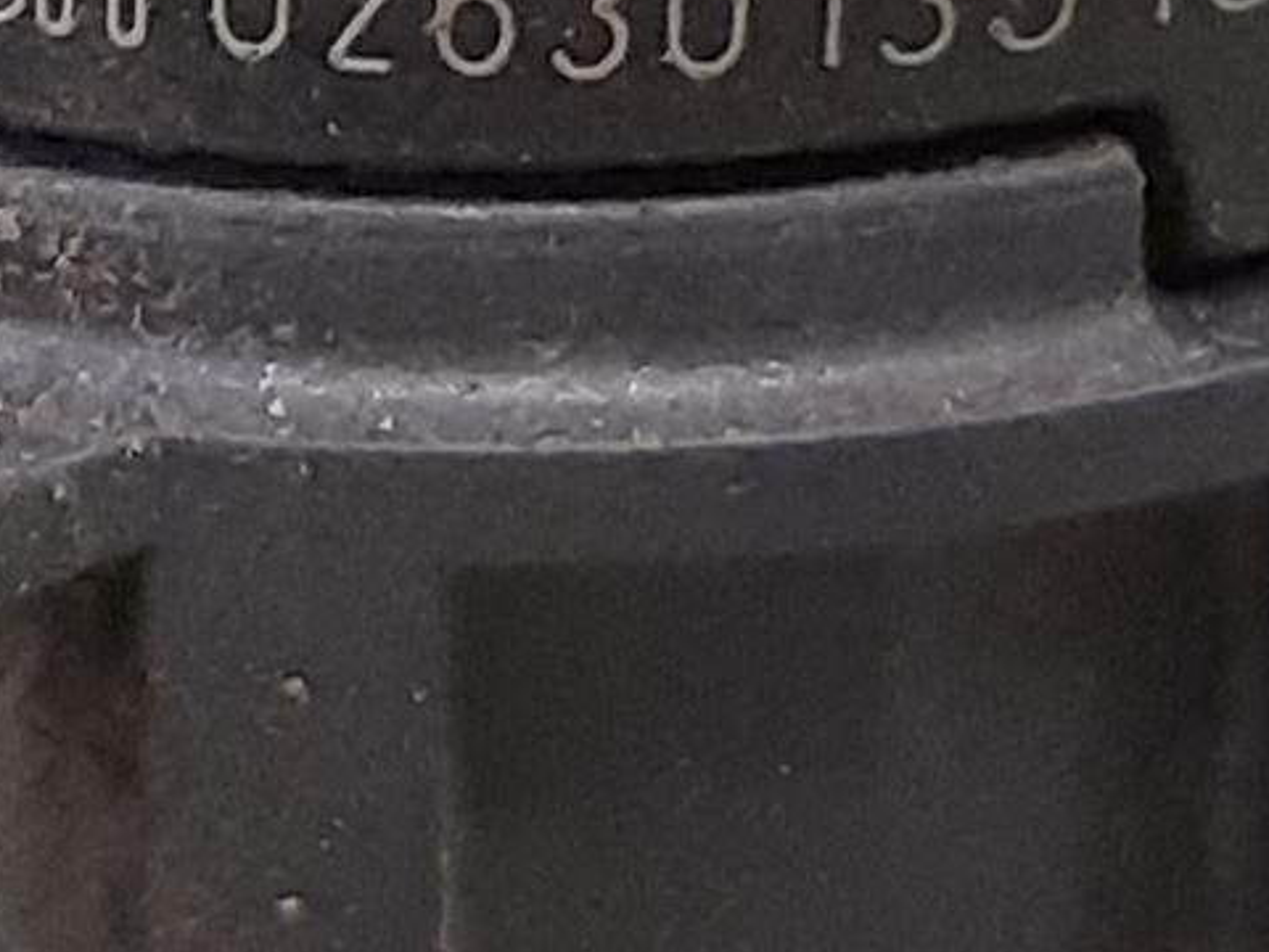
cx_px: 235
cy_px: 254
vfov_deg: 13.3
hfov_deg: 17.6
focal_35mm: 111
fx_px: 4069
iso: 200
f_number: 1.7
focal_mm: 3.93
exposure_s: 1/33
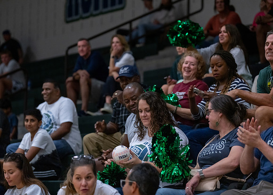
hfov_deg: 16.1
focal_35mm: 125
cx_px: 136
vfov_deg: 11.5
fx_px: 967
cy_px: 98
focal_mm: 119
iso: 3200
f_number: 2.8
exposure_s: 1/1000
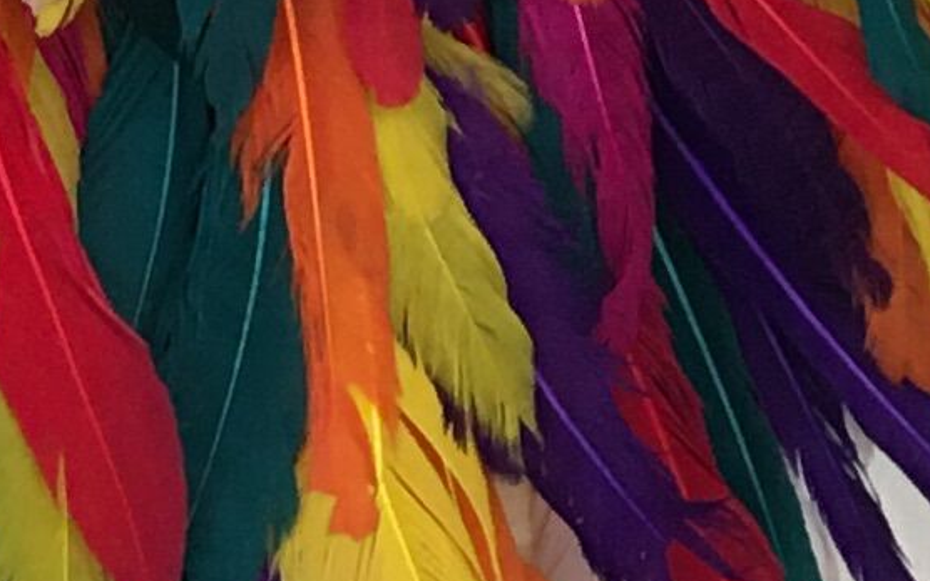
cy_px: -1751
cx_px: -166
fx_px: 5650
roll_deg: +3.8
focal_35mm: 223
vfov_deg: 5.2
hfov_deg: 9.3
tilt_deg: +10.1
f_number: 2.2
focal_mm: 4.15
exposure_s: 1/33
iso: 50
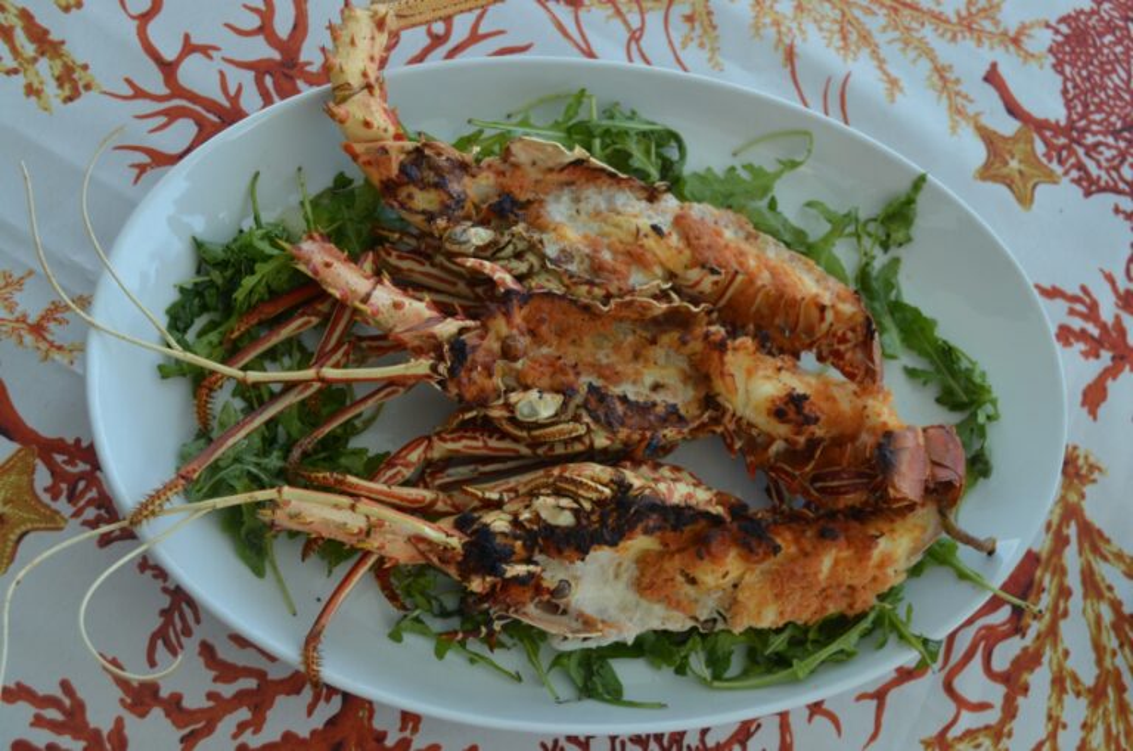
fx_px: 1366
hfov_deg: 45.0
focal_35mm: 44
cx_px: 566
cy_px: 376
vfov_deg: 30.7
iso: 200
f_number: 6.3
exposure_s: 1/160
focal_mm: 29
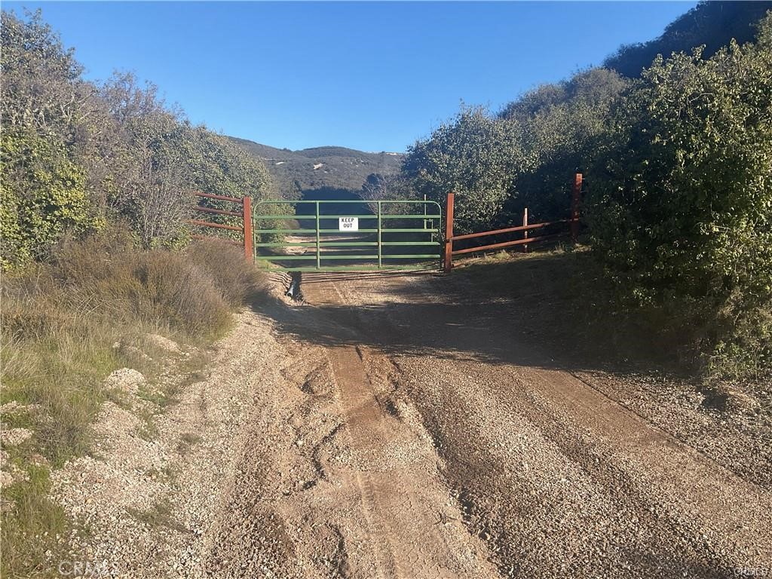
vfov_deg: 48.2
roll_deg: +0.8
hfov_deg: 61.7
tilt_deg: -3.7
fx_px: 647
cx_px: 386
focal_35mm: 29
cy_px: 290
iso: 16
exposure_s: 1/1342
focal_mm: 3
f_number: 1.8
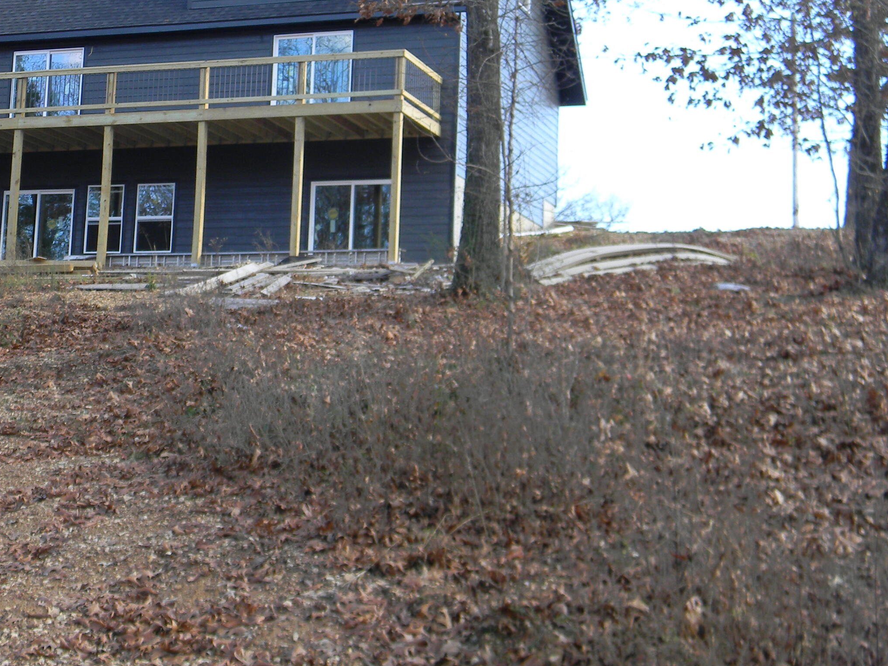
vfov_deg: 21.2
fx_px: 1770
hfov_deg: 27.9
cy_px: 193
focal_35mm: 69
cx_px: 264
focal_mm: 8.6
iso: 80
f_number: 3.9
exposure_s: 1/74.3
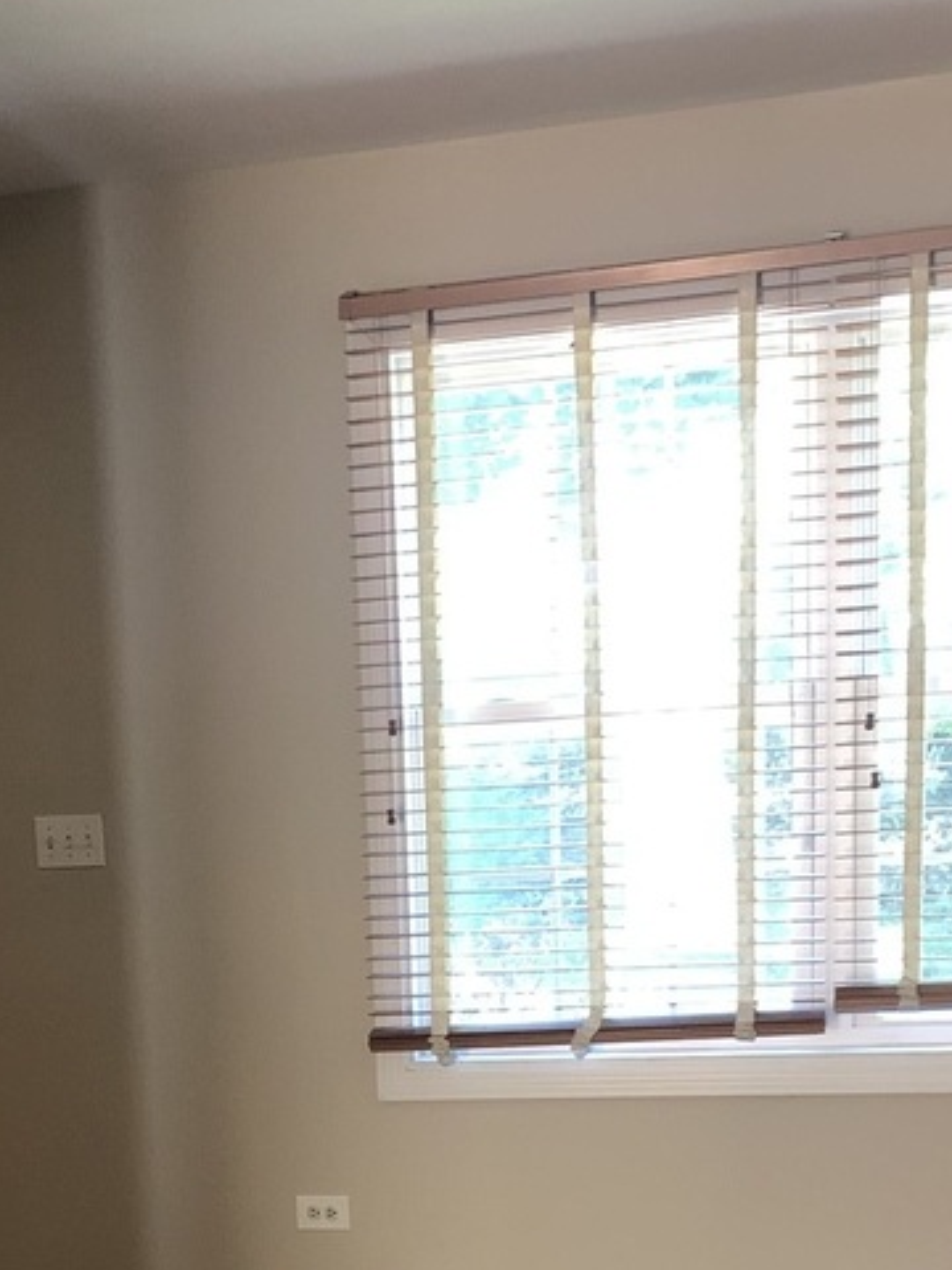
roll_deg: +3.7
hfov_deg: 23.0
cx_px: 204
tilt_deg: -10.9
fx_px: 2310
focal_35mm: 63
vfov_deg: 28.8
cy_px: 1262
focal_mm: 3.99
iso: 64
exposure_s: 1/15
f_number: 1.8
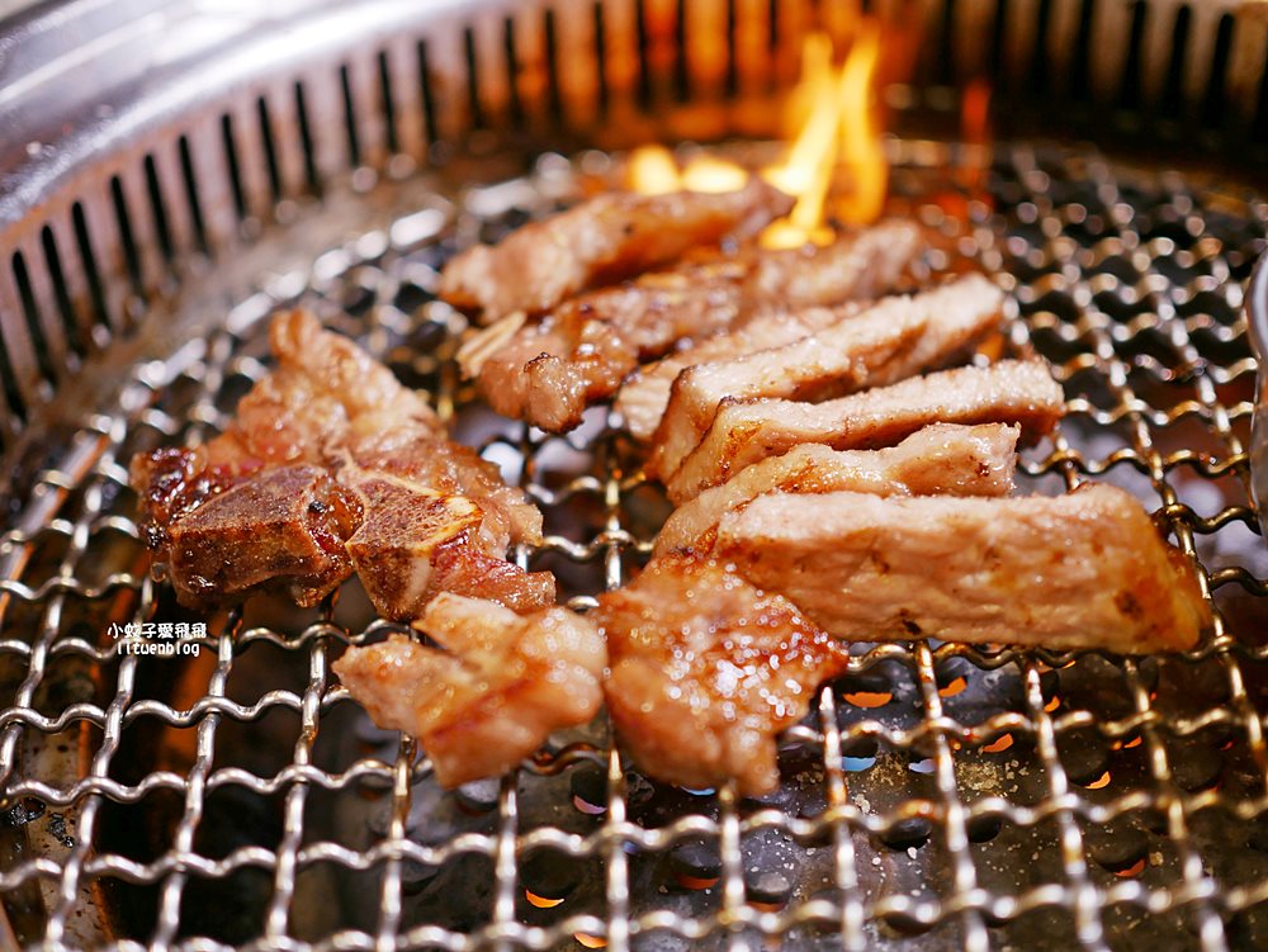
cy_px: 476
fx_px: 1832
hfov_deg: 38.2
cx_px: 634
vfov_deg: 29.1
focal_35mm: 50
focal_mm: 25
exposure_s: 1/100
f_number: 1.8
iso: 200
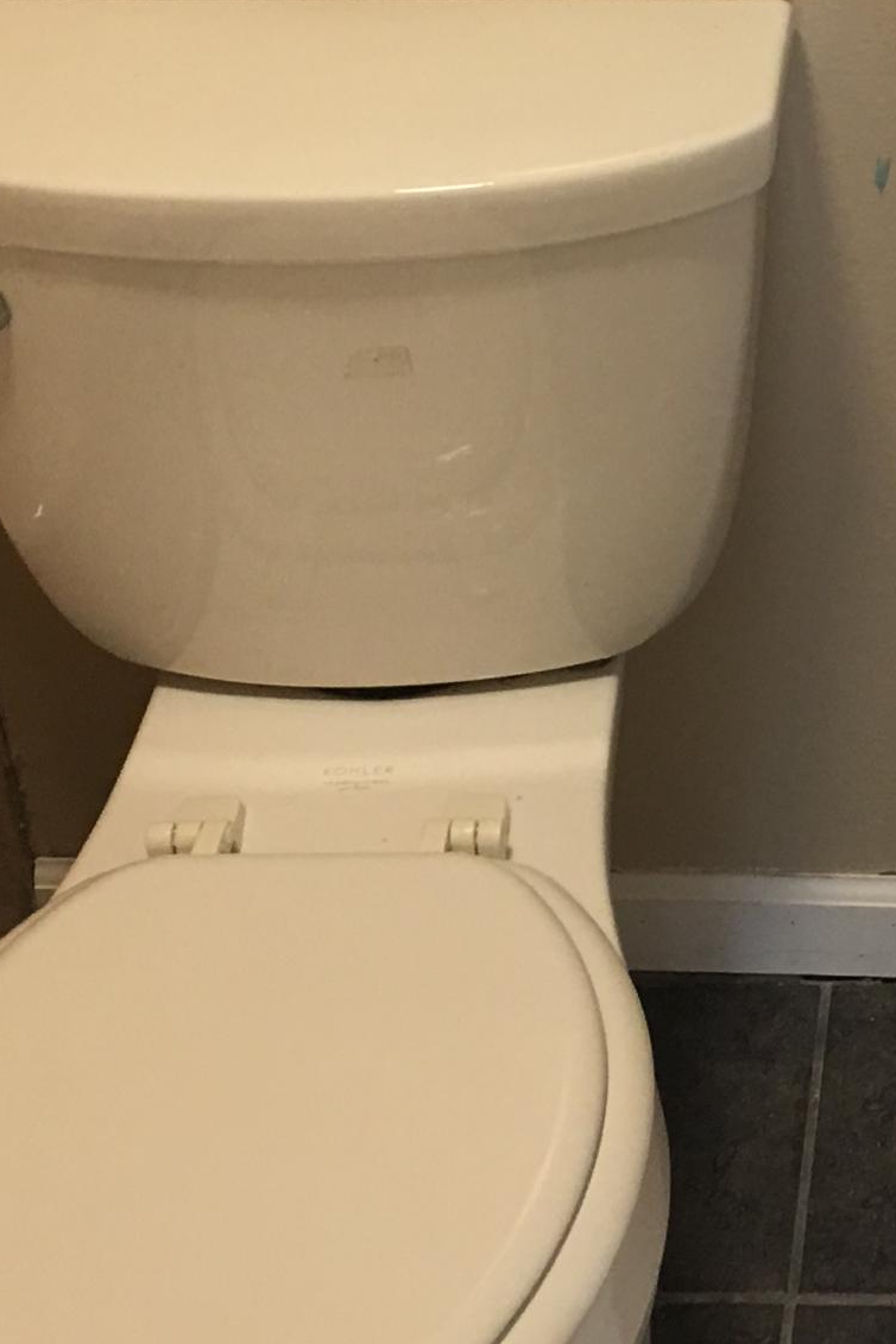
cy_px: 229
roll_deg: -2.4
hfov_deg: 16.2
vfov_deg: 24.9
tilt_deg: -34.5
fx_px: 2986
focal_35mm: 80
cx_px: 1156
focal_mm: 4.15
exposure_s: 1/15
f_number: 2.2
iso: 40
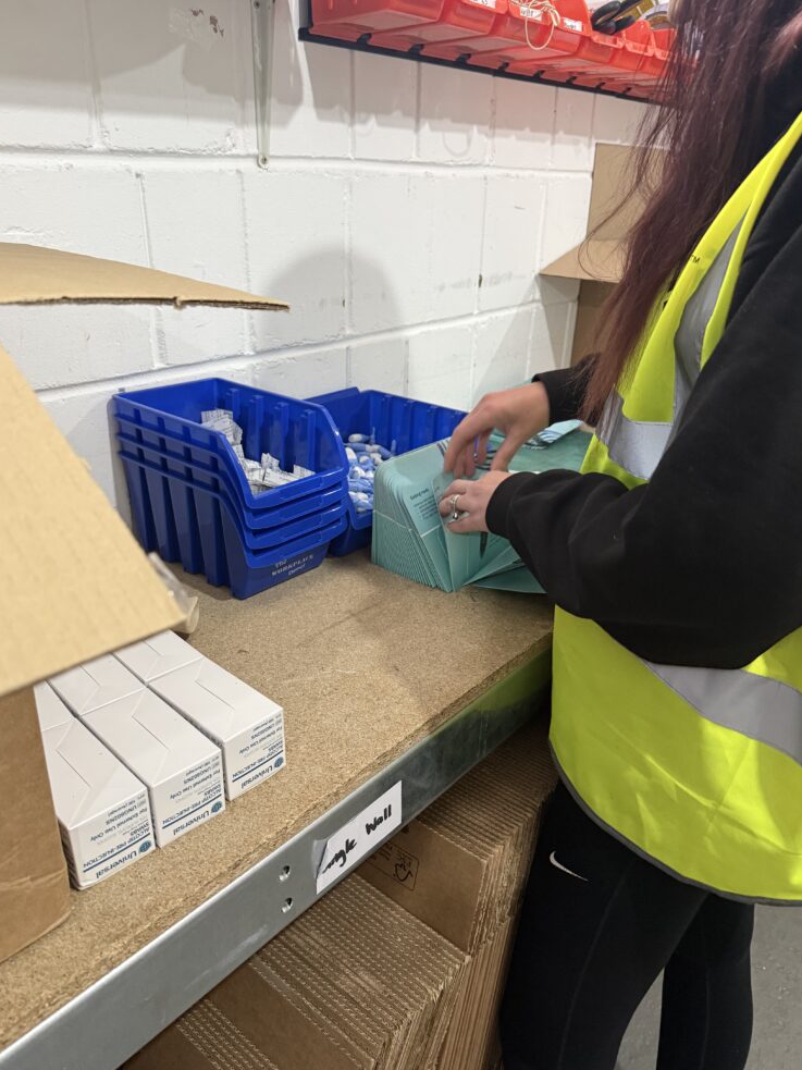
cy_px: 521
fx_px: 772
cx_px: 392
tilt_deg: -23.5
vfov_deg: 69.4
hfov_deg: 54.9
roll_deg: -2.1
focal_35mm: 25
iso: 320
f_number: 1.78
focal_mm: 6.76
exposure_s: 1/50
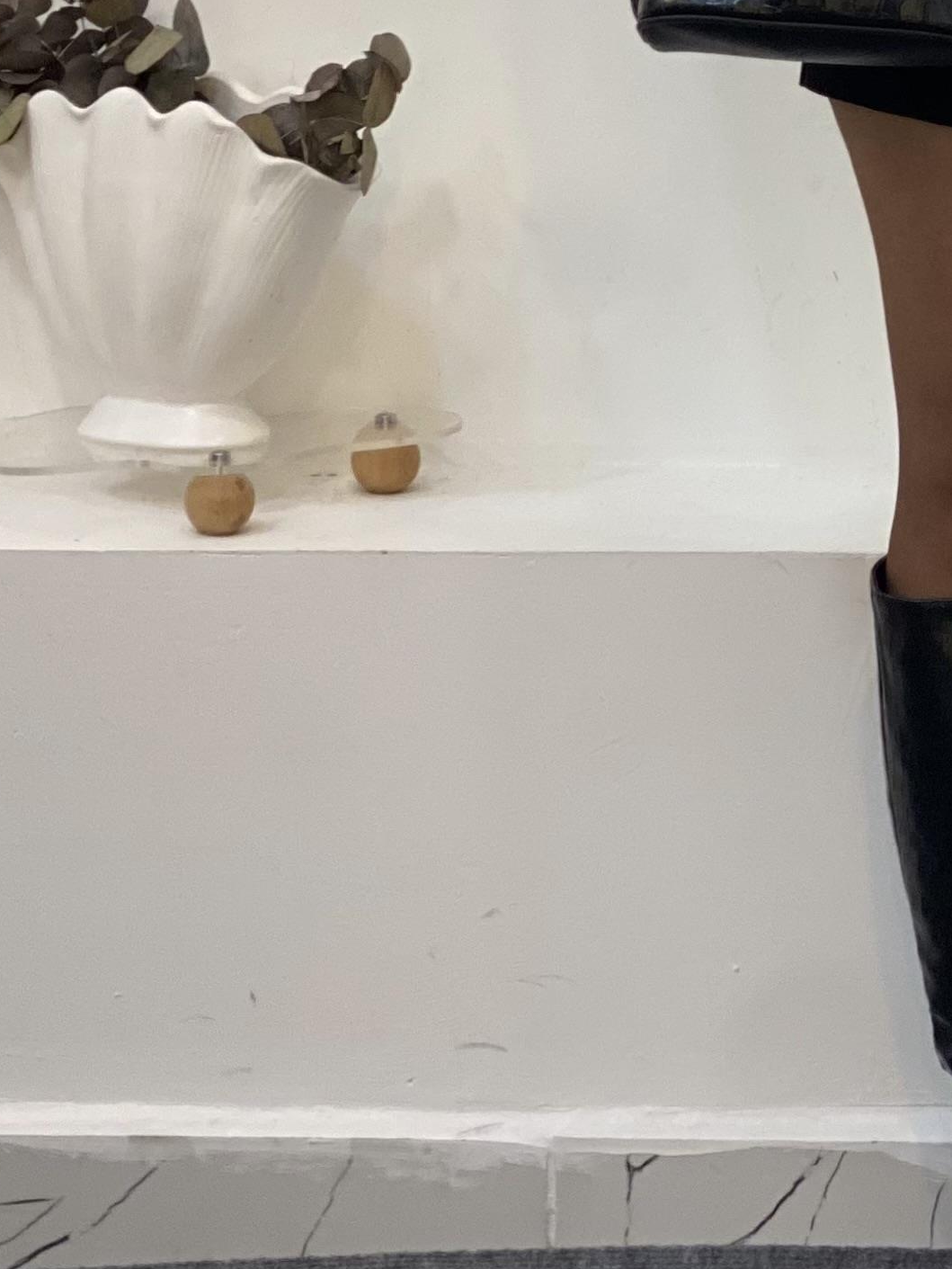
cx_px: 1035
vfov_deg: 13.2
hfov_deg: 10.1
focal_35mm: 146
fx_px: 5351
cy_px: -149
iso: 80
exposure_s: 1/100
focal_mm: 6
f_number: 2
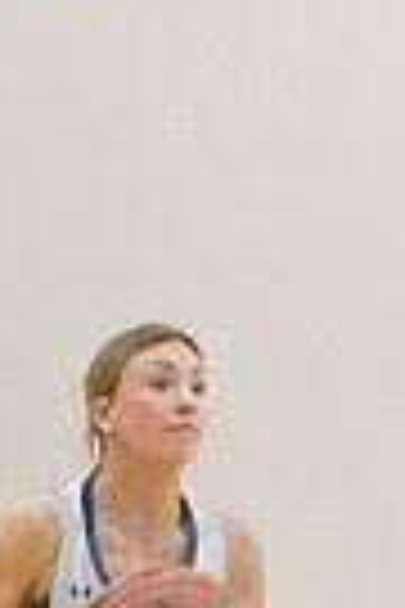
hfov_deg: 2.8
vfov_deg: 4.1
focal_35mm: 499
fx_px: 8420
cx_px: 153
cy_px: 613
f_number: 4.5
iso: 8000
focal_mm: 150
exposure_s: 1/1250
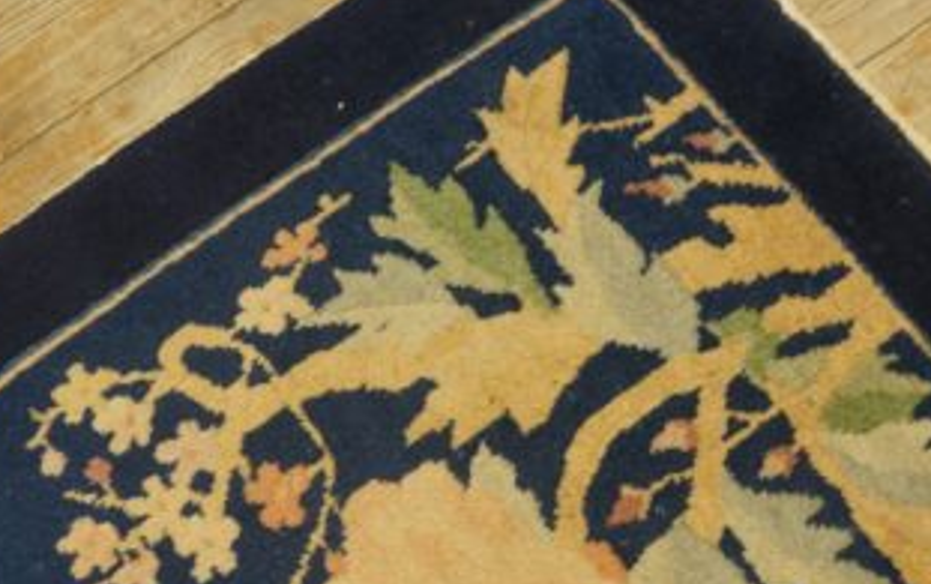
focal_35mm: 53
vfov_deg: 23.8
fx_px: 1346
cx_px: 566
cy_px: 523
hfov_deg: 38.0
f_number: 4
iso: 1000
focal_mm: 18
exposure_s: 1/60
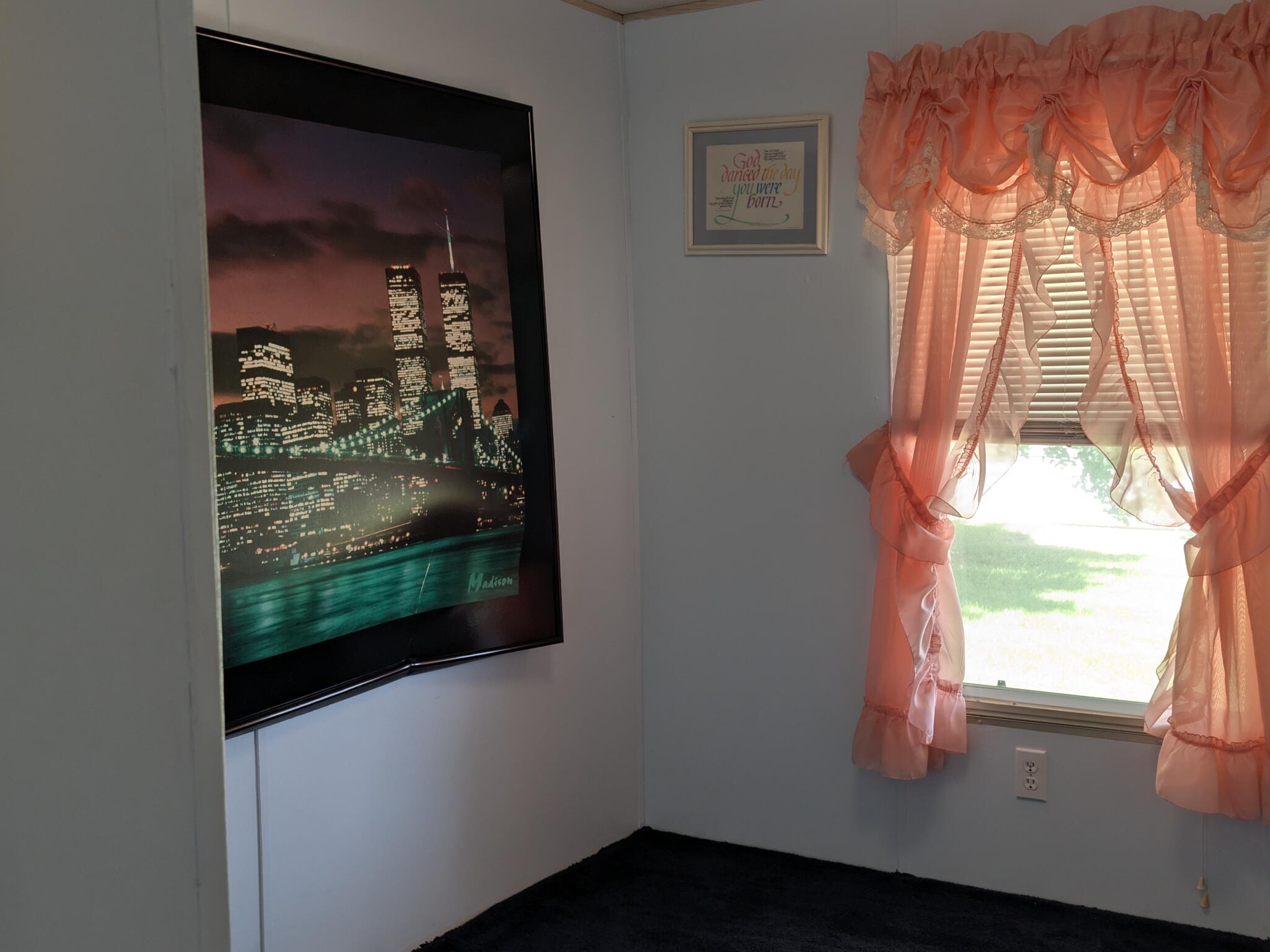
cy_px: 494
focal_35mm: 35
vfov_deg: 40.7
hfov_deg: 52.2
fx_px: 1284
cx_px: 768
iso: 38
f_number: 1.68
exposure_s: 1/60
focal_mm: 6.9
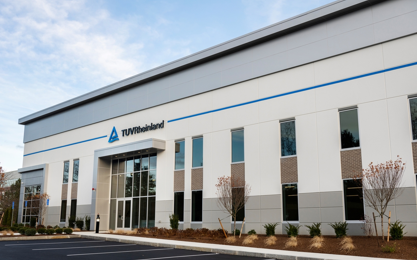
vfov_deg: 35.3
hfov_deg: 54.0
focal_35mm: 36
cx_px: 208
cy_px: 139
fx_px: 409
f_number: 5.6
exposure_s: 1/250
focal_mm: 35
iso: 250
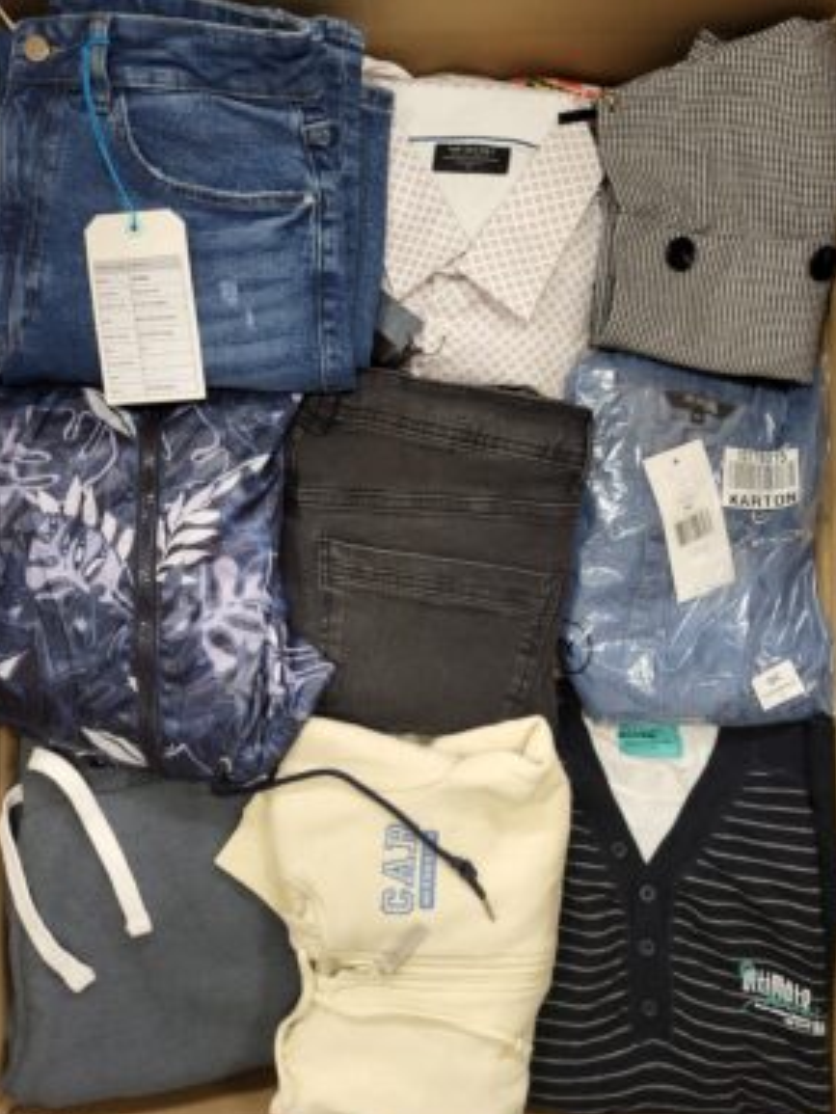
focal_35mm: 27
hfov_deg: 51.4
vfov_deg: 65.3
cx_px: 414
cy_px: 576
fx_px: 869
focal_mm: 5.4
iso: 320
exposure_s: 1/50
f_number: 1.8
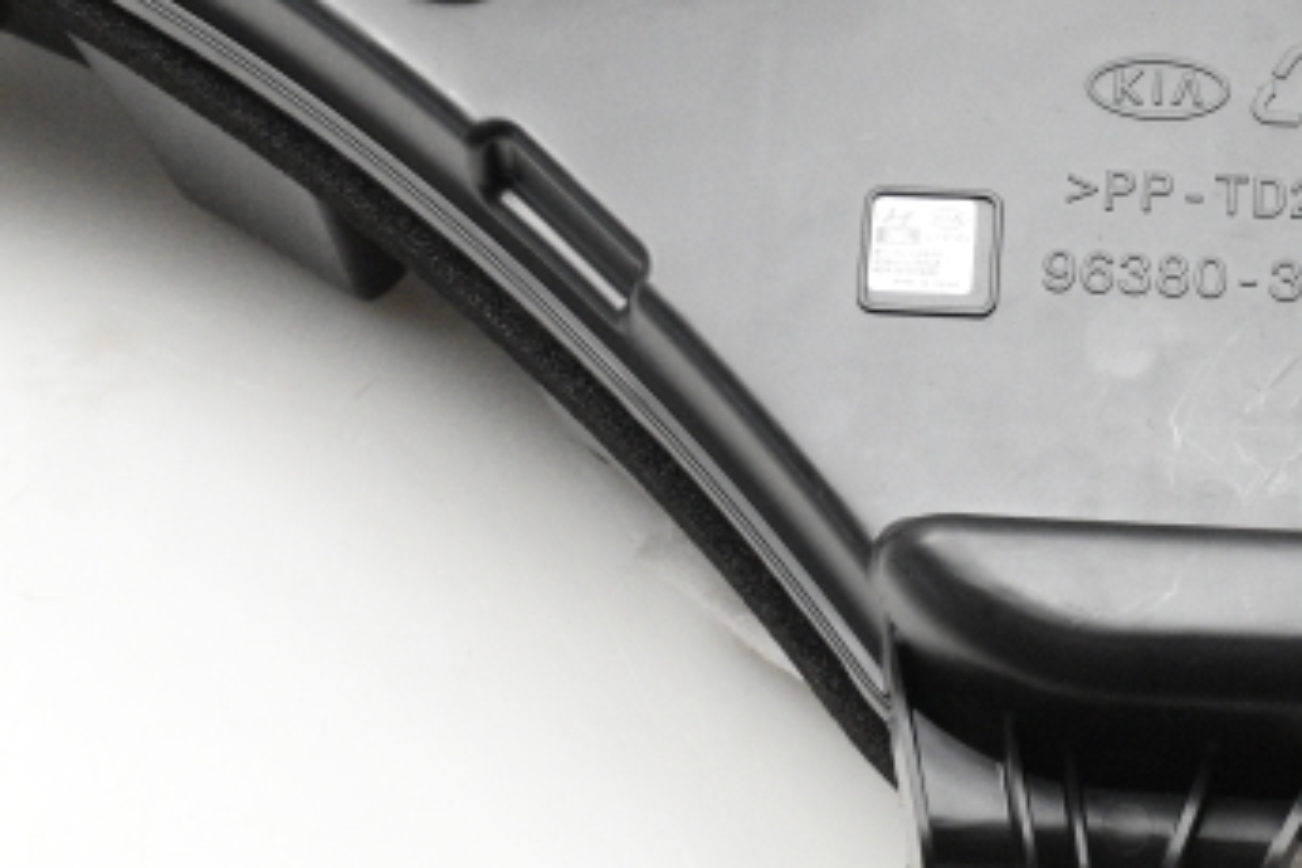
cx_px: 1023
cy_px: 170
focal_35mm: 89
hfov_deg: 22.6
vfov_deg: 15.3
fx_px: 3219
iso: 3200
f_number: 5.6
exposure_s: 1/500
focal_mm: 20
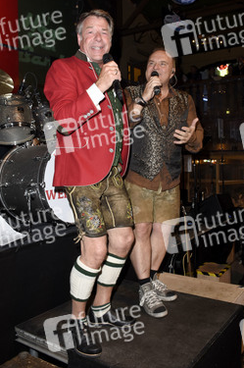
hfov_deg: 41.0
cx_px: 122
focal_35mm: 32
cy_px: 182
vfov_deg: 58.8
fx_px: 326
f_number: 6.3
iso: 640
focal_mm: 20
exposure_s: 1/60
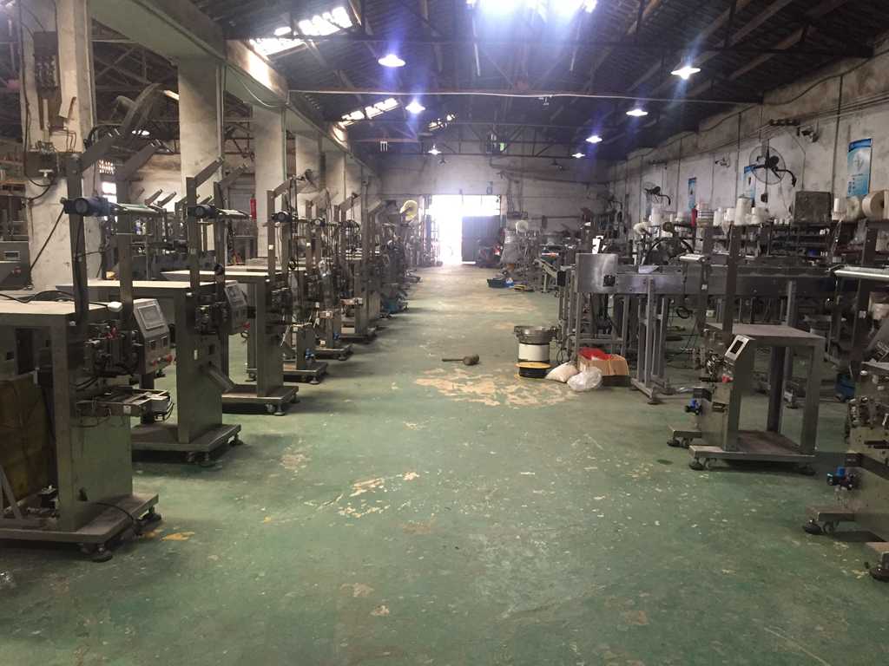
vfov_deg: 48.2
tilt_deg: -5.8
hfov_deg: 61.7
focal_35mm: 29
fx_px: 745
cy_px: 333
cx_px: 444
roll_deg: -2.9
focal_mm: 4.15
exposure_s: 1/33
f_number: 2.2
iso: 200
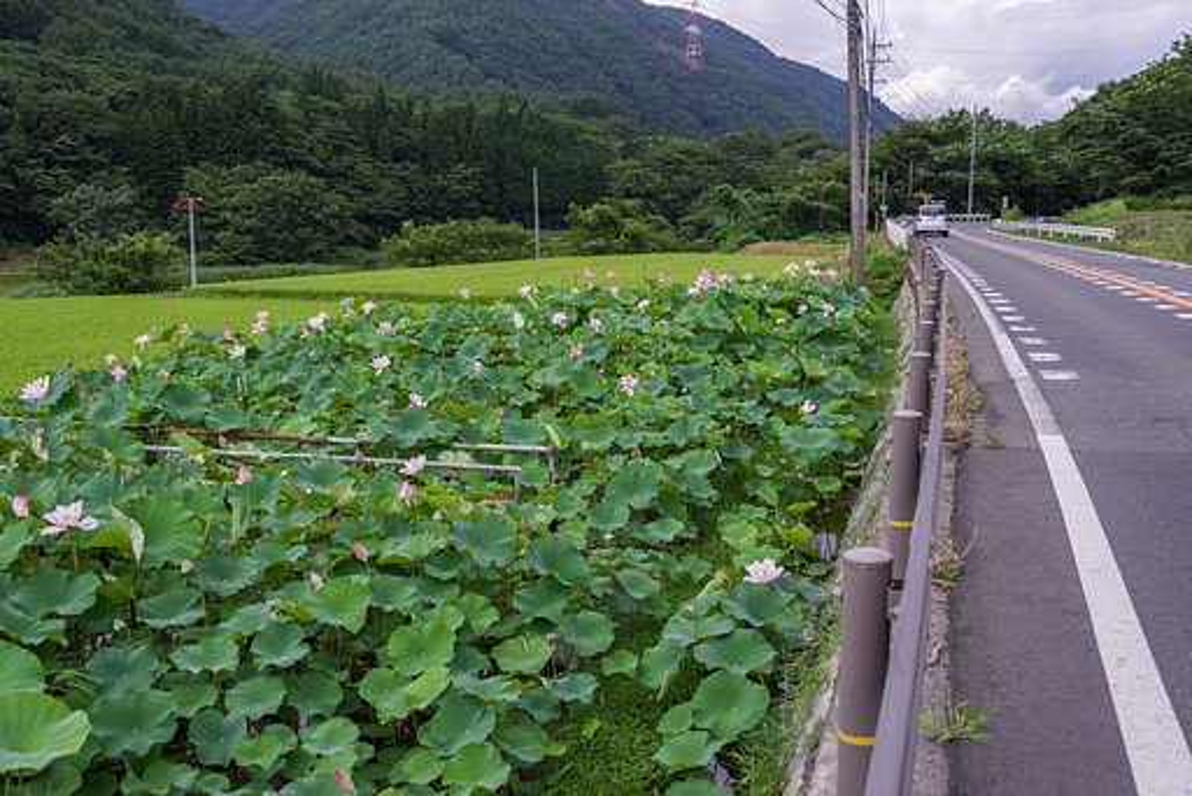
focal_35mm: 37
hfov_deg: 51.9
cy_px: 398
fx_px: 1226
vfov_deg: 36.0
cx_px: 596
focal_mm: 37
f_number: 5.6
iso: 100
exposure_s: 1/320
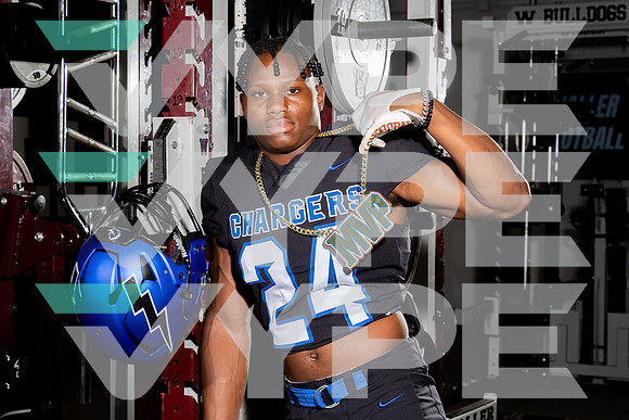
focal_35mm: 70
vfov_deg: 19.5
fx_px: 1223
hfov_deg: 28.8
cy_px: 210
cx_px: 314
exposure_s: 1/250
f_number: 8
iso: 200
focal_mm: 70
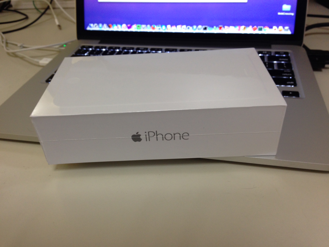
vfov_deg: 42.9
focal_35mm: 33
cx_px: 164
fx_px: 314
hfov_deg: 55.4
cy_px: 124
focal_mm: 4.12
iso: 80
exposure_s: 1/20
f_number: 2.4
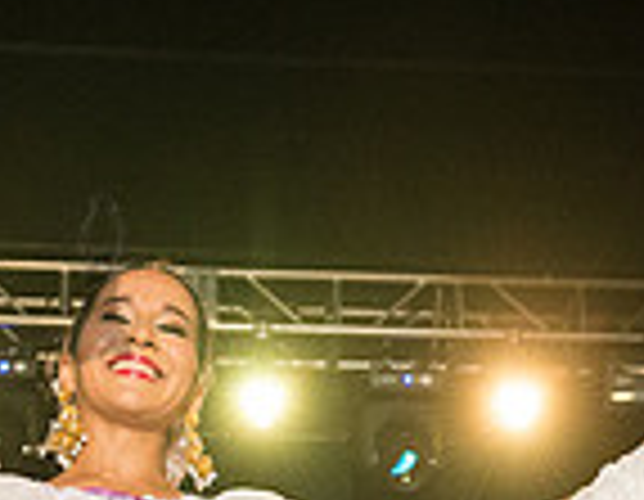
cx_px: 209
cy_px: 761
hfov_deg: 17.6
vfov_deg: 13.0
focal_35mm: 110
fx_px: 2072
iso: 4000
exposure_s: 1/500
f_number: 2.8
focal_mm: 24
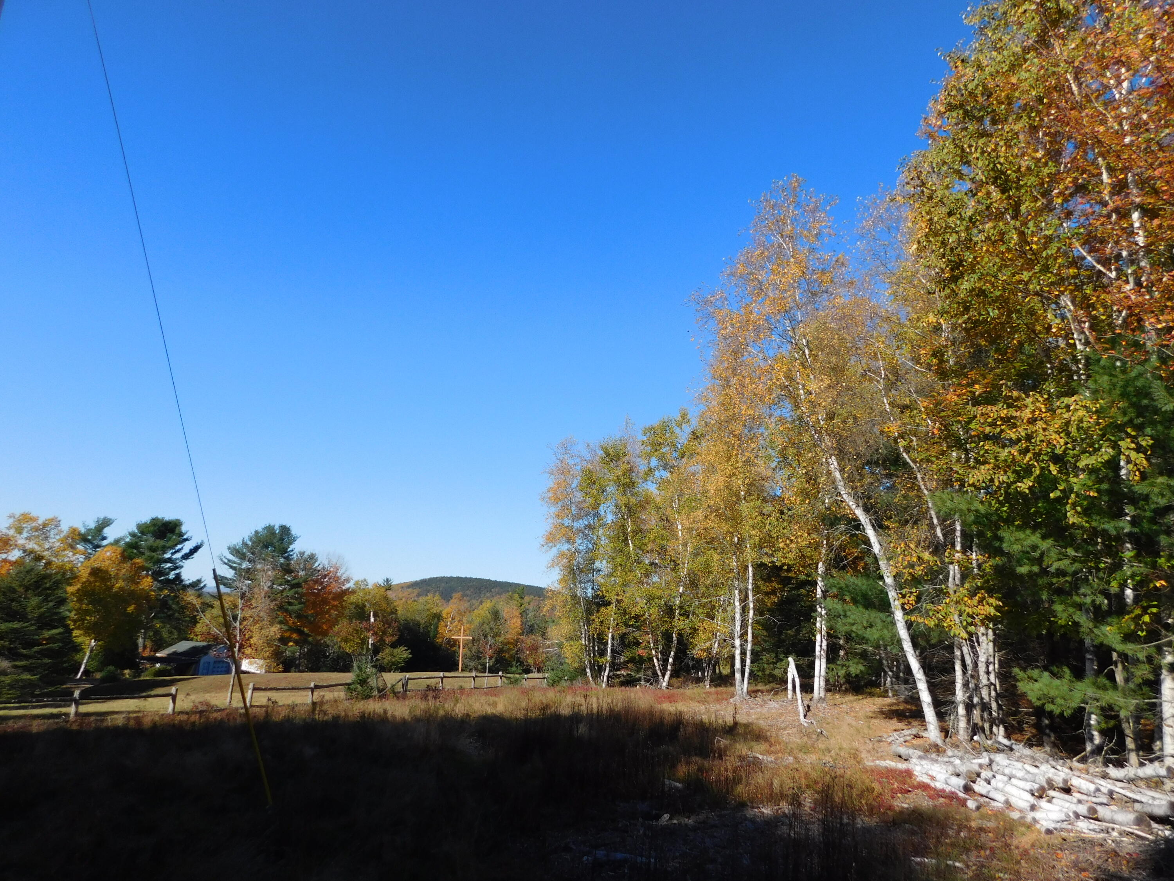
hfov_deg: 73.9
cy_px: 440
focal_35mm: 23
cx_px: 587
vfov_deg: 58.9
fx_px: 780
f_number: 6
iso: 125
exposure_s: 1/500
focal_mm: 4
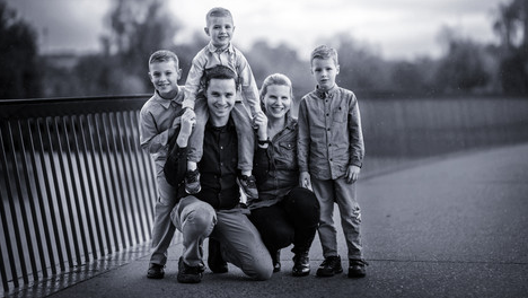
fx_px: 1331
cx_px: 270
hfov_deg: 22.4
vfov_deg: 12.8
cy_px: 115
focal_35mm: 95
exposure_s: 1/1600
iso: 100
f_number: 1.4
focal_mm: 85
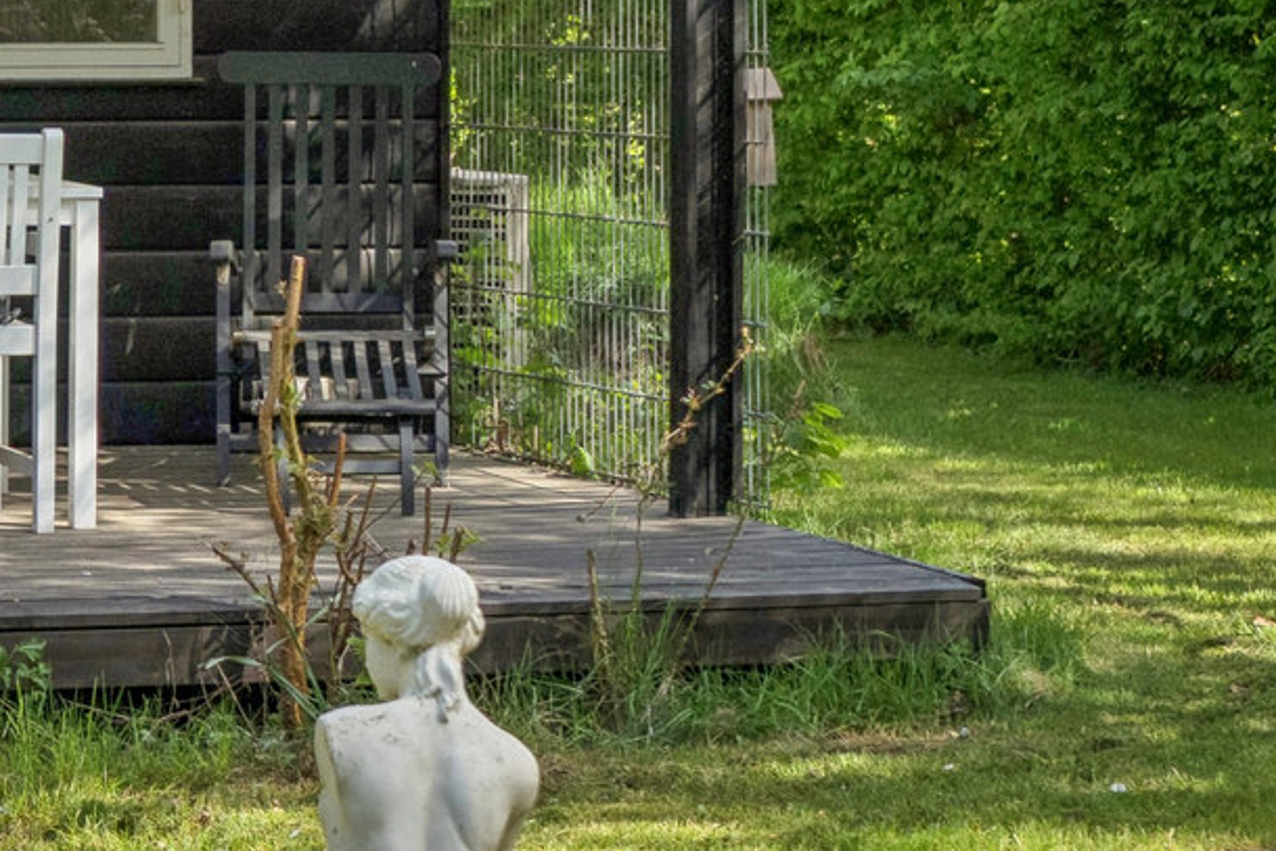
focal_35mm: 172
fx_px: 6098
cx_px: -115
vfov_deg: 8.0
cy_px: 224
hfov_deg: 11.8
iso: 200
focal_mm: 35
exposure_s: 1/800
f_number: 4.5
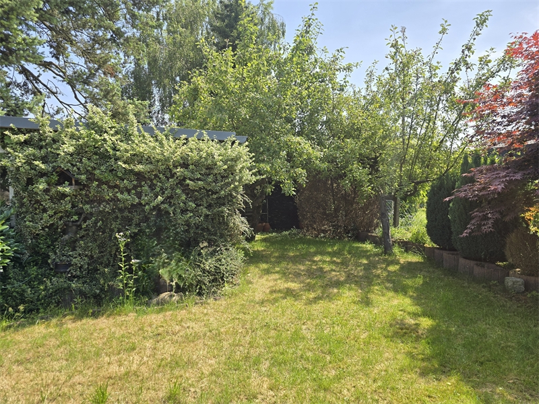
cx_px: 270
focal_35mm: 23
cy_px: 202
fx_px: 358
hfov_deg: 73.9
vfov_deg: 58.9
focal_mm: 6.3
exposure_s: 1/496
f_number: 1.7
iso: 12
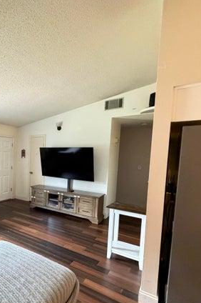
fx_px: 185
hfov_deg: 49.4
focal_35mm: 22
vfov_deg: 78.3
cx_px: 12
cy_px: 169
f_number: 2.2
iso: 1000
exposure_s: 1/60
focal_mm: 2.22
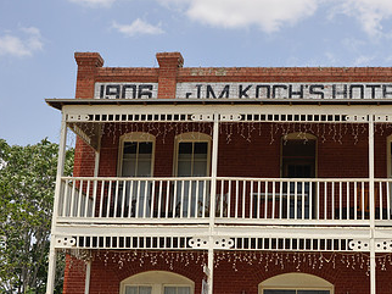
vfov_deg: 22.5
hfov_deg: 29.4
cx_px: 297
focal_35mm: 65
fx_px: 734
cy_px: 195
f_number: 7.1
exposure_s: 1/200
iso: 200
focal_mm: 25
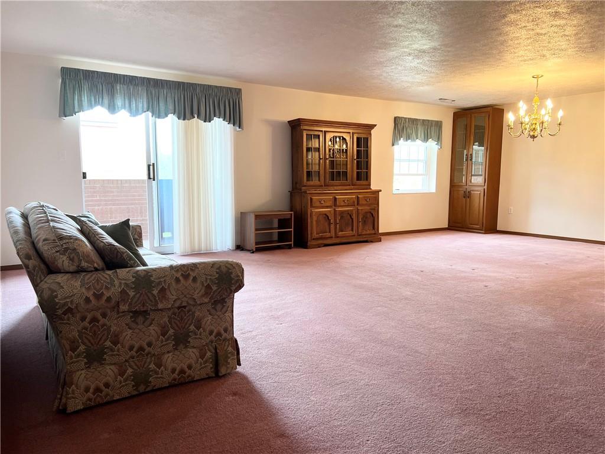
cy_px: 227
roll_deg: -0.2
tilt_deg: -7.8
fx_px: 454
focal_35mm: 26
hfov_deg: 67.3
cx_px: 302
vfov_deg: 53.1
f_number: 1.5
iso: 80
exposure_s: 1/60
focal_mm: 5.7
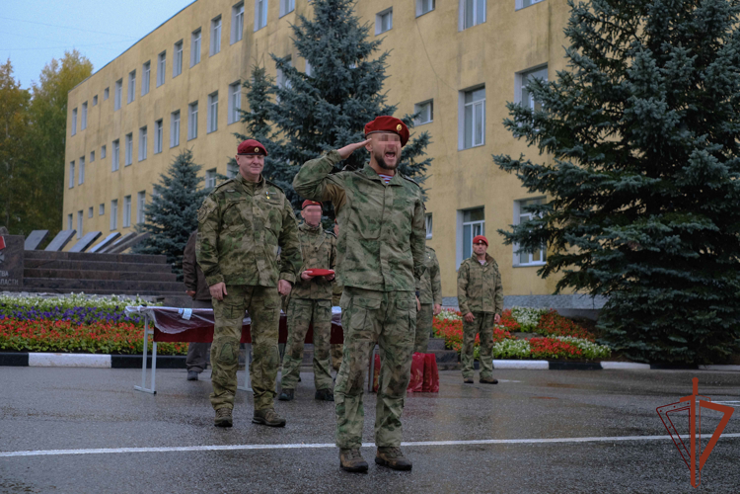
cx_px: 370
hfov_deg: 37.5
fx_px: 1089
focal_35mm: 53
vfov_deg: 25.5
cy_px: 247
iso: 640
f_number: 3.2
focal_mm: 35
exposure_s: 1/500
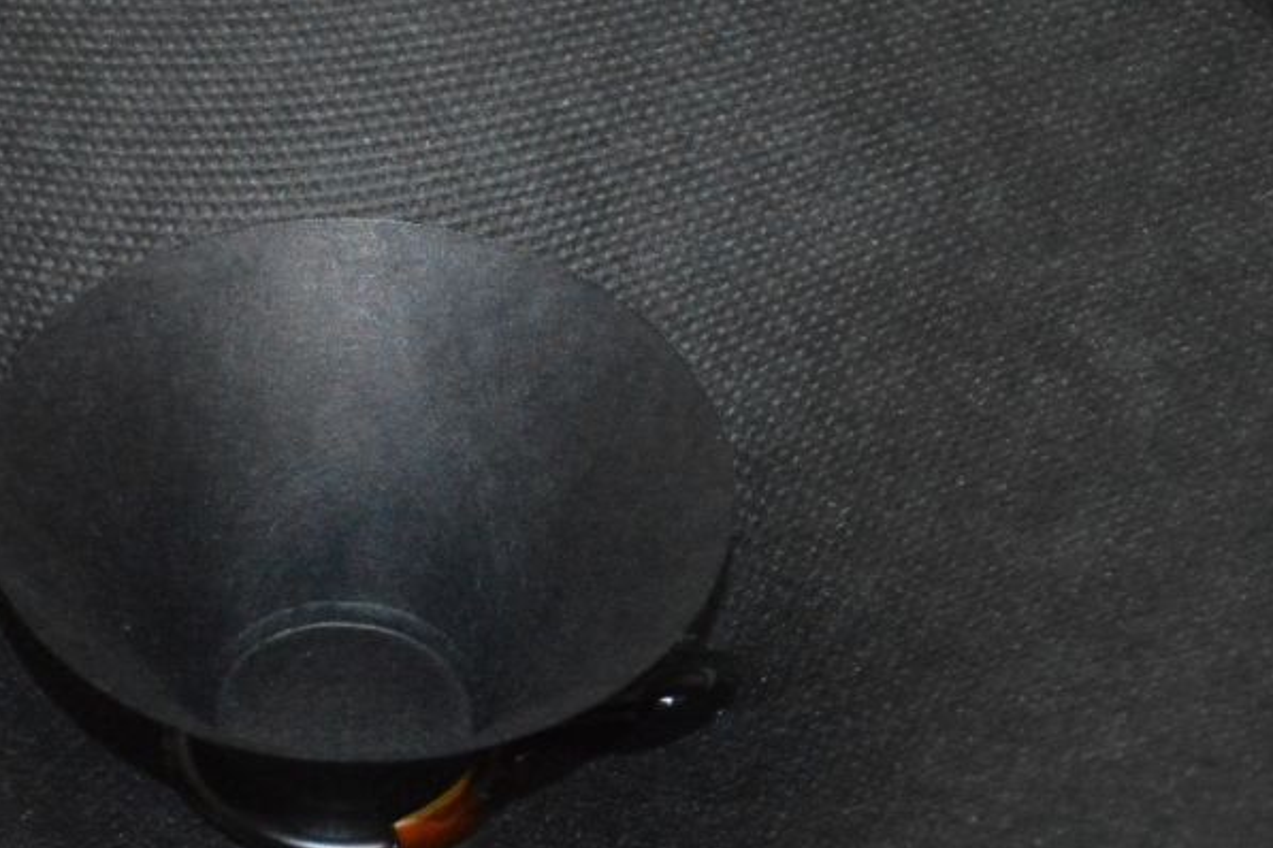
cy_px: 754
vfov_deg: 6.6
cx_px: 290
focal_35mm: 209
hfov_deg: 9.8
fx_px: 7390
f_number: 5.6
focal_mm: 52
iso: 3200
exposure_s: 1/60
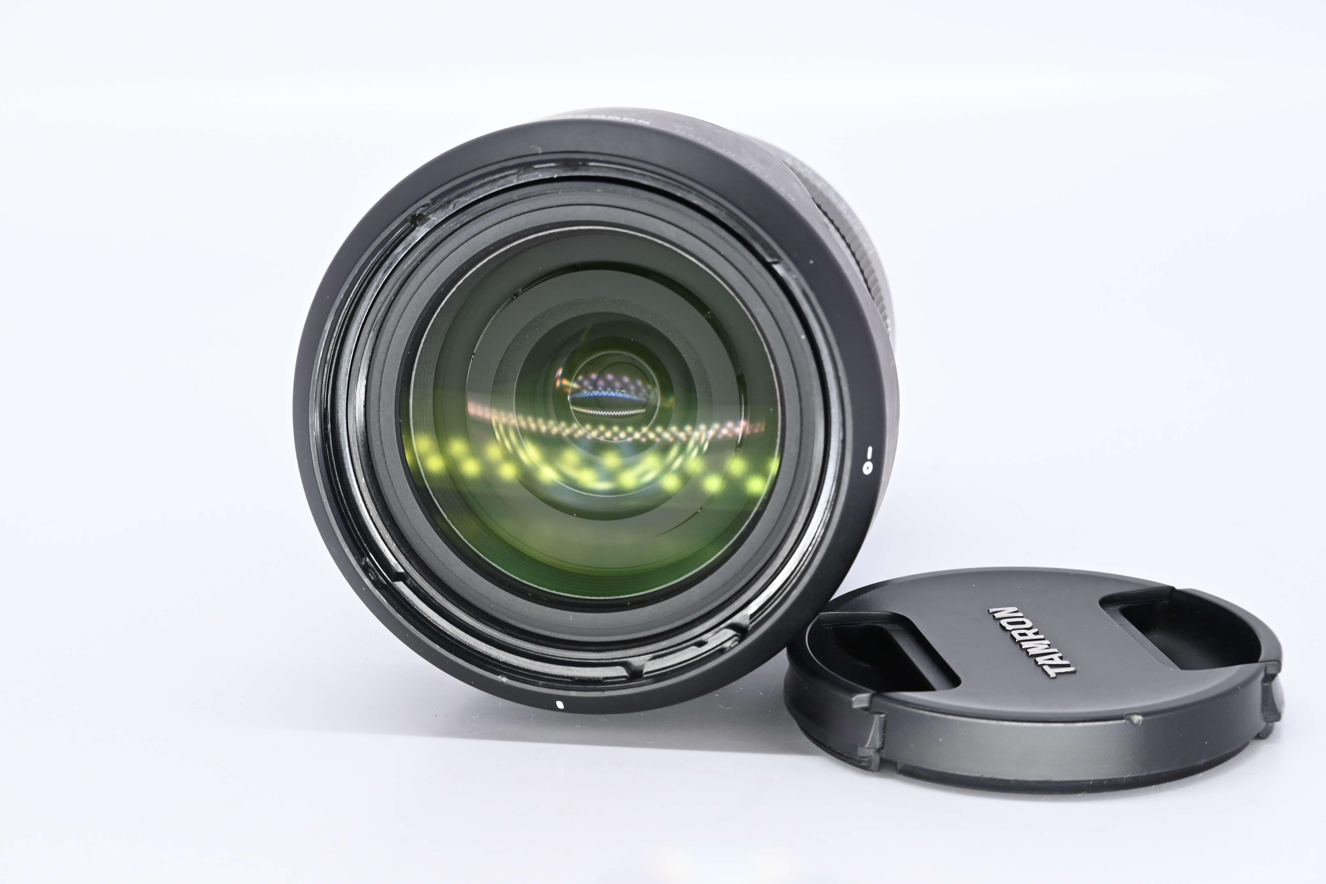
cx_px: 663
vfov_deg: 18.2
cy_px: 442
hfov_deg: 27.0
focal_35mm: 75
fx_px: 2762
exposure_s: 1/125
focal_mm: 50
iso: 500
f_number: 9
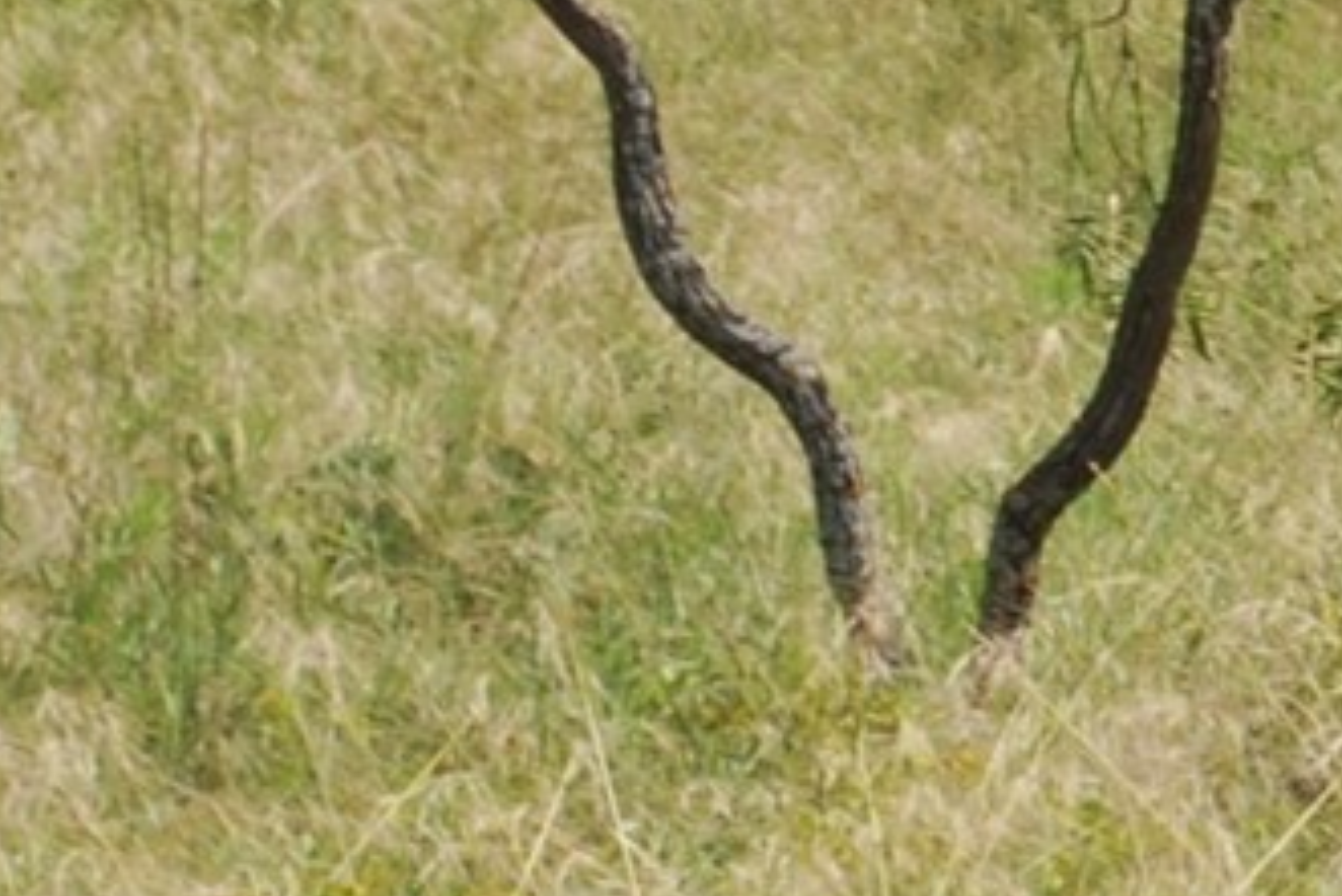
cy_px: -847
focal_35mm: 540
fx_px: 20148
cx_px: 3181
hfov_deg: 3.8
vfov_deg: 2.5
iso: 100
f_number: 7.1
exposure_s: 1/200
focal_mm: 55
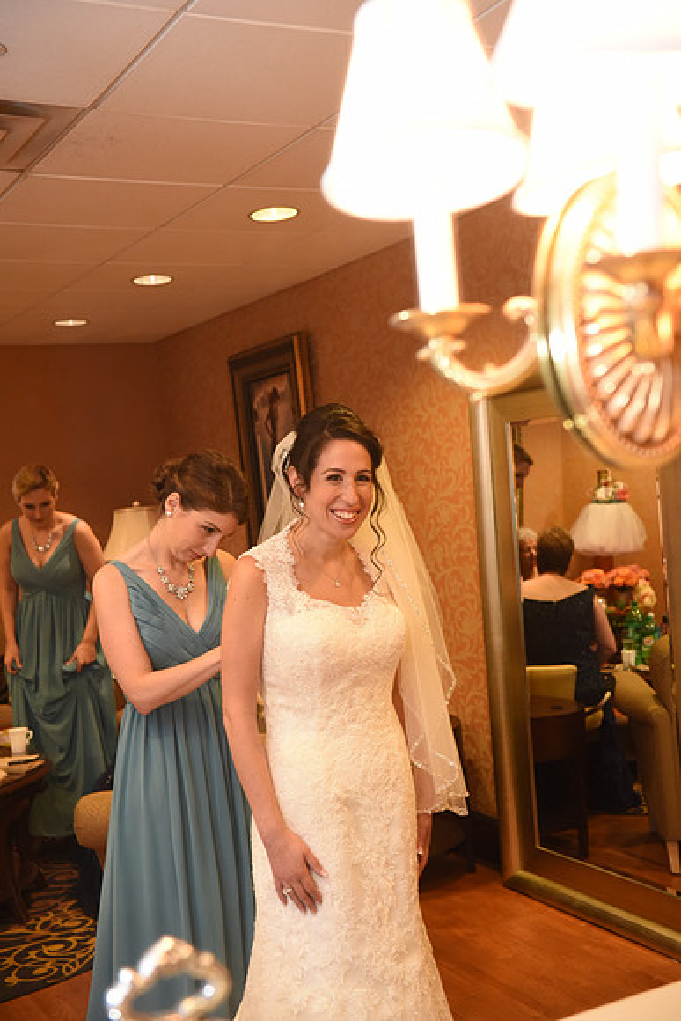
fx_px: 1248
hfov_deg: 30.5
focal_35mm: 44
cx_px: 340
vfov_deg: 44.5
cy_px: 510
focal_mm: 44
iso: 2000
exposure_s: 1/60
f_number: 5
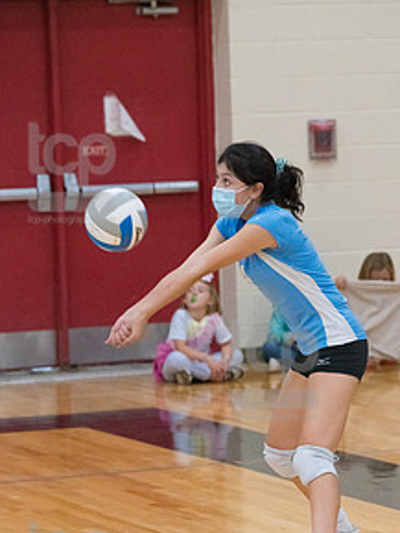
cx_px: 275
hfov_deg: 7.4
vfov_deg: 9.8
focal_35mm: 202
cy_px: 371
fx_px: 3110
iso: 6400
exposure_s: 1/1000
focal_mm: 135
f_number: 4.5
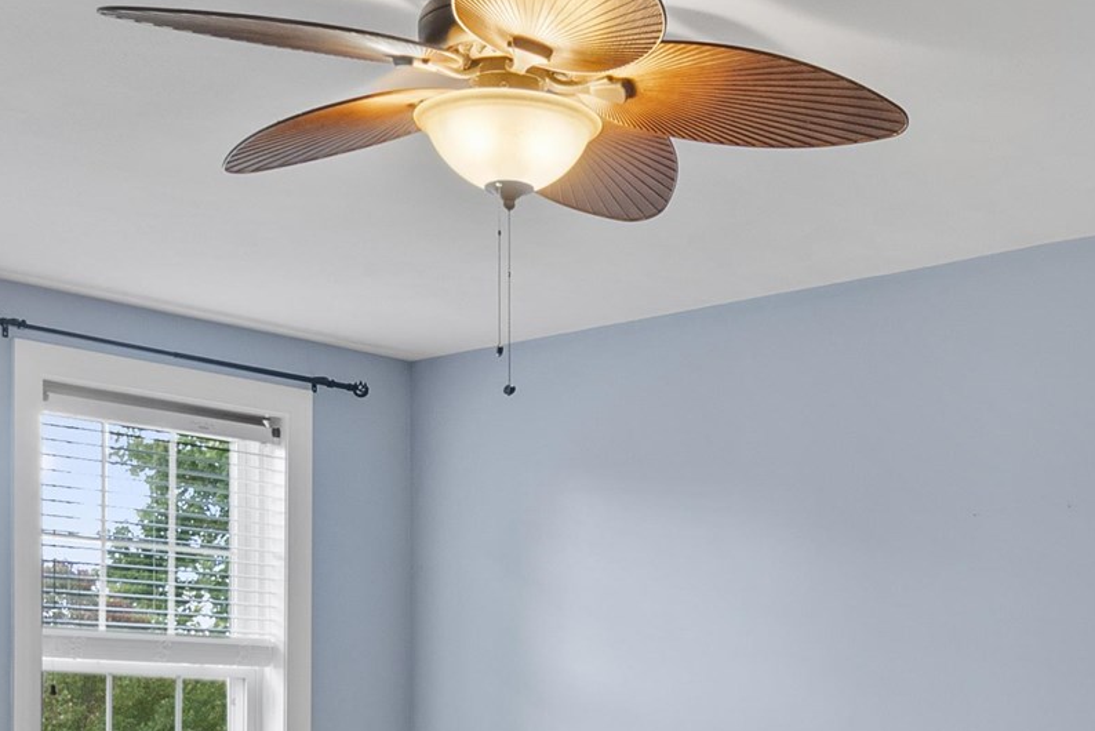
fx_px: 1765
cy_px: 739
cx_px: 856
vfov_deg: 22.5
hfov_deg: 33.6
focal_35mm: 58
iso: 200
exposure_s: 1.6
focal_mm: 10
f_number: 8
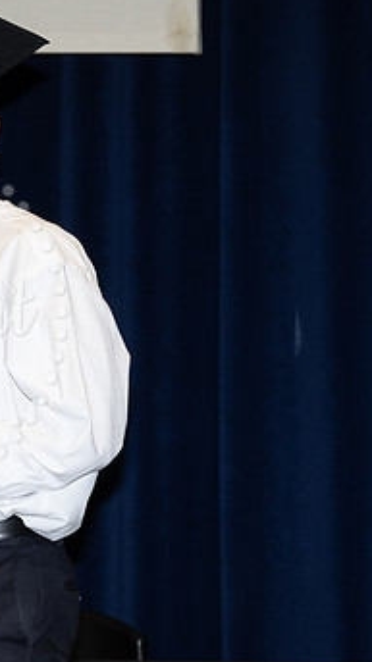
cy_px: 332
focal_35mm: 241
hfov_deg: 5.0
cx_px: -48
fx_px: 4234
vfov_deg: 9.0
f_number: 5.6
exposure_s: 1/80
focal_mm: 105
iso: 640
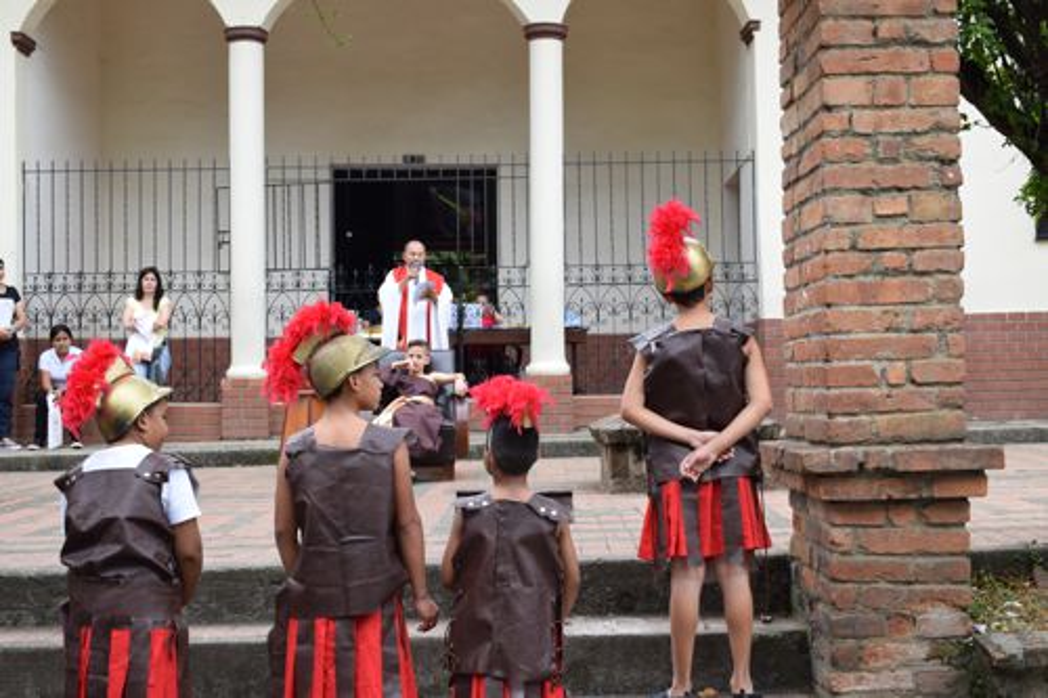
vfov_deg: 28.9
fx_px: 1353
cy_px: 349
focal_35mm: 46
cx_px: 524
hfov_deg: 42.3
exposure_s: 1/250
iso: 400
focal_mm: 31
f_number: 8
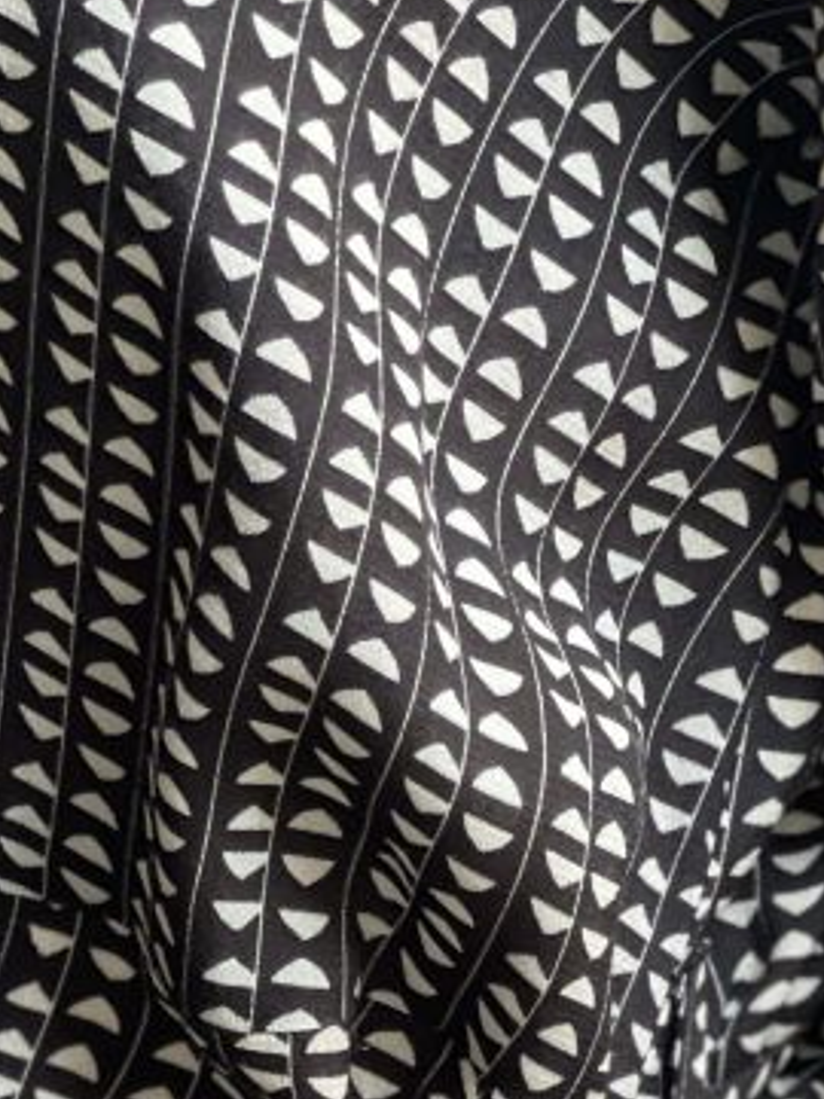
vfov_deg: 10.8
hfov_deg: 8.3
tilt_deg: -25.7
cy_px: 1392
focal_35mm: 179
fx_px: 5681
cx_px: 55
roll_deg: -1.9
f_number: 2.2
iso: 200
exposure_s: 1/121
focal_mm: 7.5
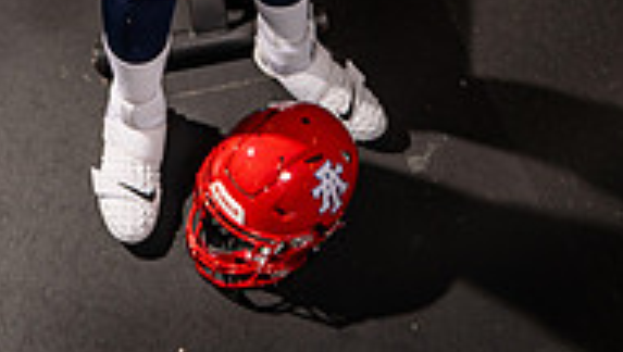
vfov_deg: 14.4
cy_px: -362
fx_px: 1141
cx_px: 215
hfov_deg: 30.3
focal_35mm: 69
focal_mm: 28
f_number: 5.6
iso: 320
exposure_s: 1/500
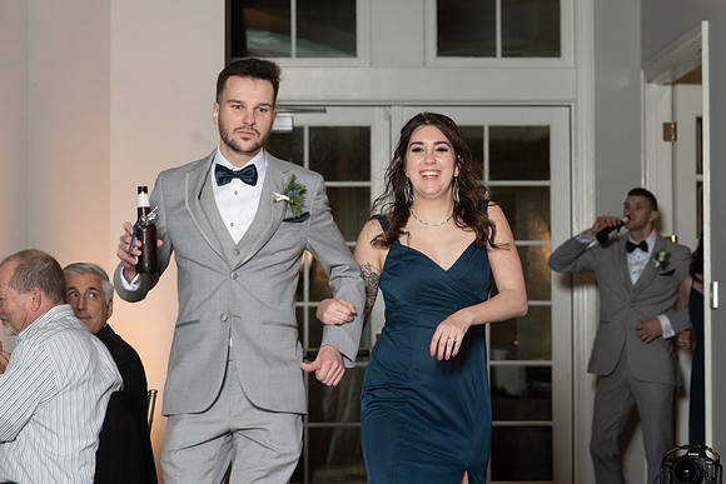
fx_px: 2649
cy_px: 215
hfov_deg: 15.6
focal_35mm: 131
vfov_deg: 10.4
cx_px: 414
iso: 2000
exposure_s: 1/200
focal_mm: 113
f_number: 5.6
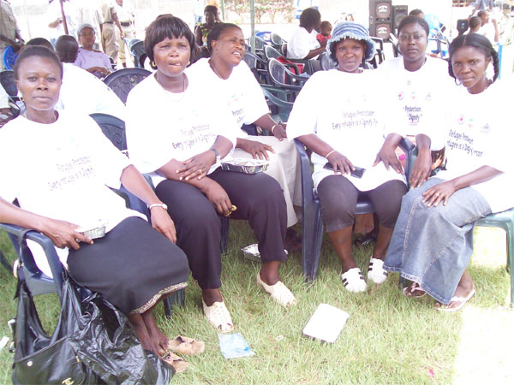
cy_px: 192
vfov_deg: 39.7
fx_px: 535
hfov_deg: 51.4
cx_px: 257
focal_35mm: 36
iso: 80
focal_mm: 6
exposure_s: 1/118
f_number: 2.7
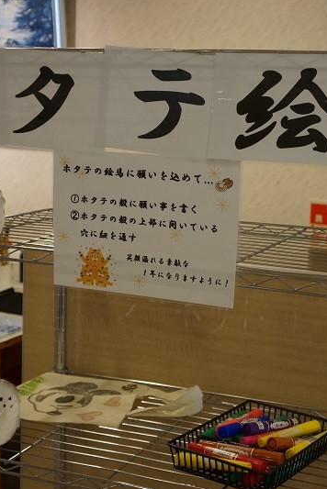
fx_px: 840
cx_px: 214
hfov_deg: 21.9
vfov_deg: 32.5
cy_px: 243
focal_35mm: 62
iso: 1600
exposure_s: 1/160
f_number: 4
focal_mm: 27
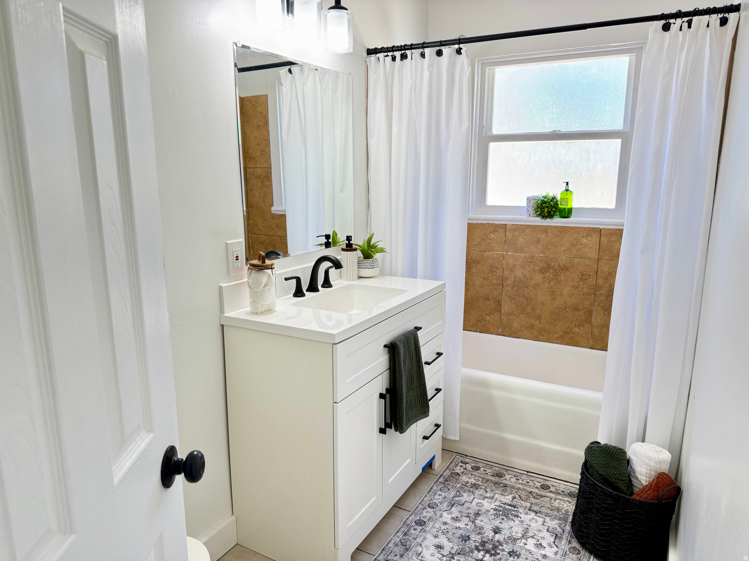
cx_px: 374
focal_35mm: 24
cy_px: 280
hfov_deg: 71.6
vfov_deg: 56.8
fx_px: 519
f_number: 1.78
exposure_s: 1/60
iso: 125
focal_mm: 6.76
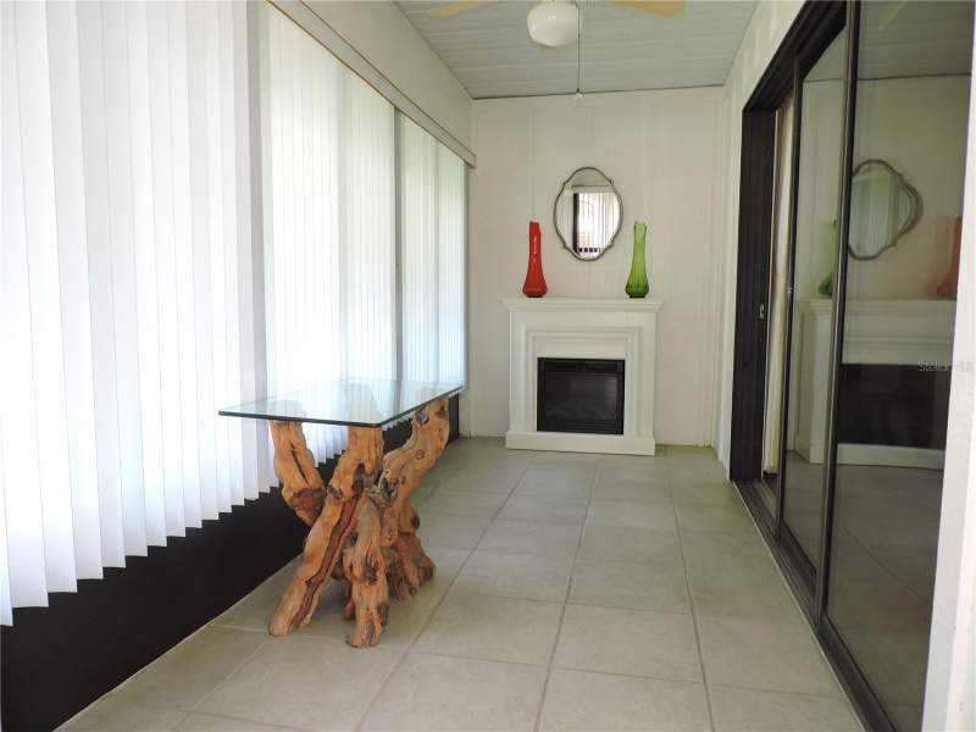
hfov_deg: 71.6
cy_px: 366
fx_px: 677
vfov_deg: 56.8
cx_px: 488
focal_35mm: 24
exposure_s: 1/40
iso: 180
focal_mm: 4.3
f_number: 3
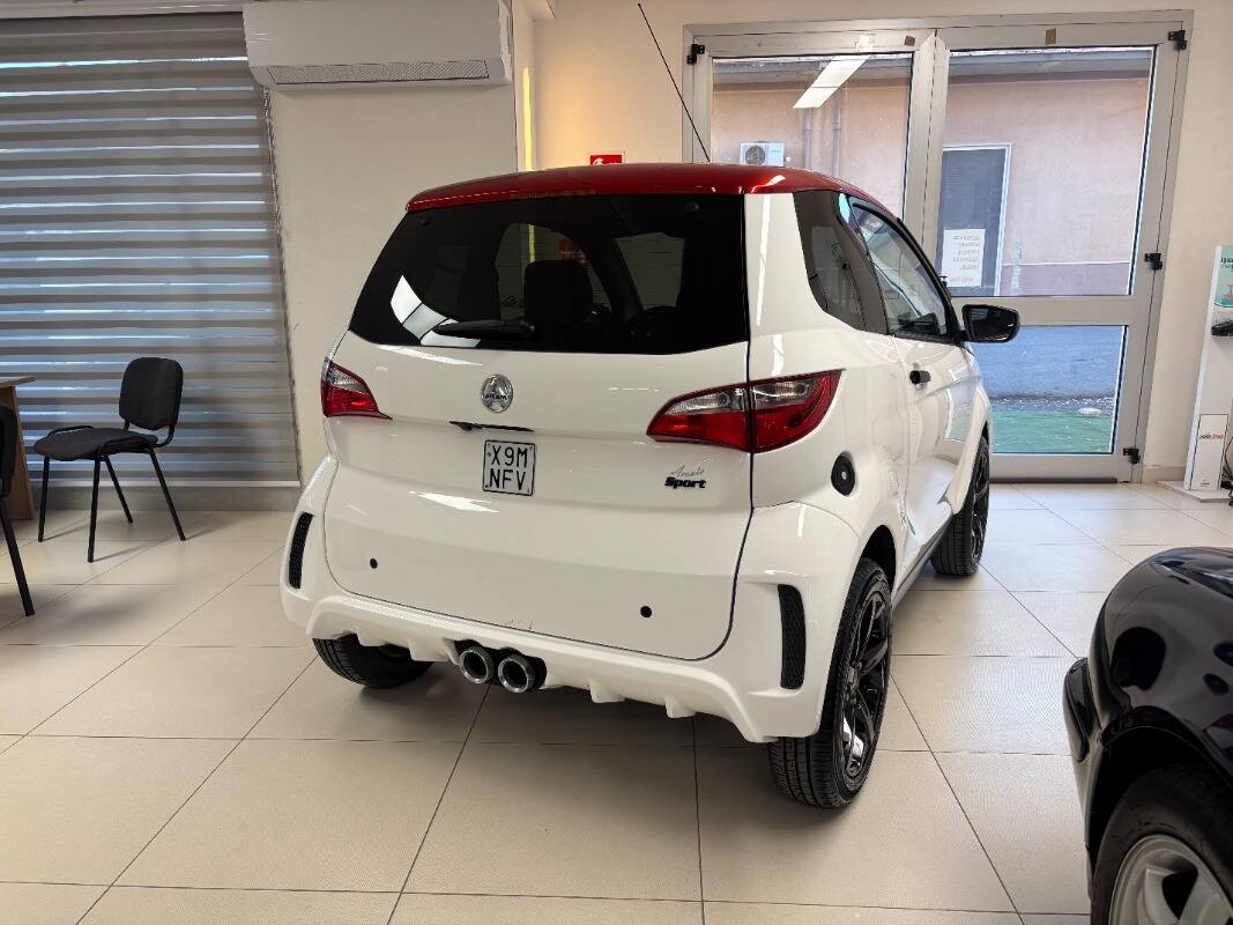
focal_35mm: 26
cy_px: 462
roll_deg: +0.9
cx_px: 616
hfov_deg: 67.3
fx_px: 926
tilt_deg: -11.8
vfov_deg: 53.1
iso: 80
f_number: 1.6
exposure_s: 1/100
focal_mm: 5.96
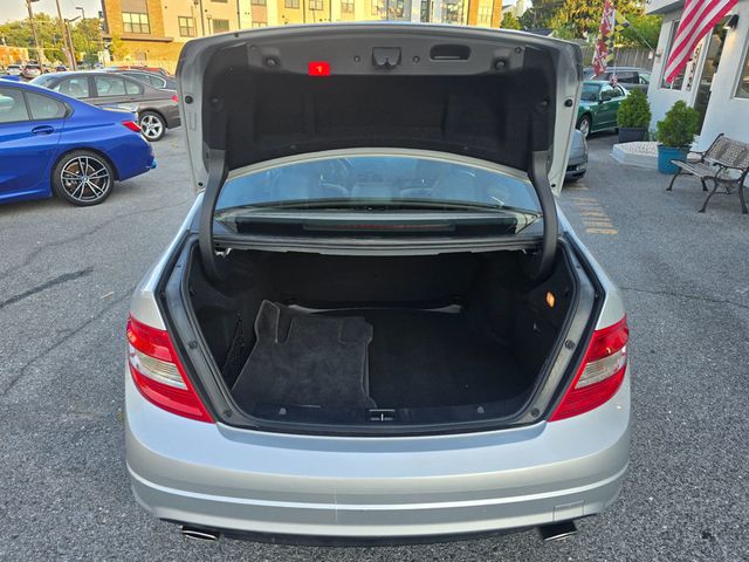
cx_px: 374
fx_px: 498
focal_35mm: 23
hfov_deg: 73.9
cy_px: 281
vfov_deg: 58.9
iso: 16
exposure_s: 1/180
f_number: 1.7
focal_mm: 6.3
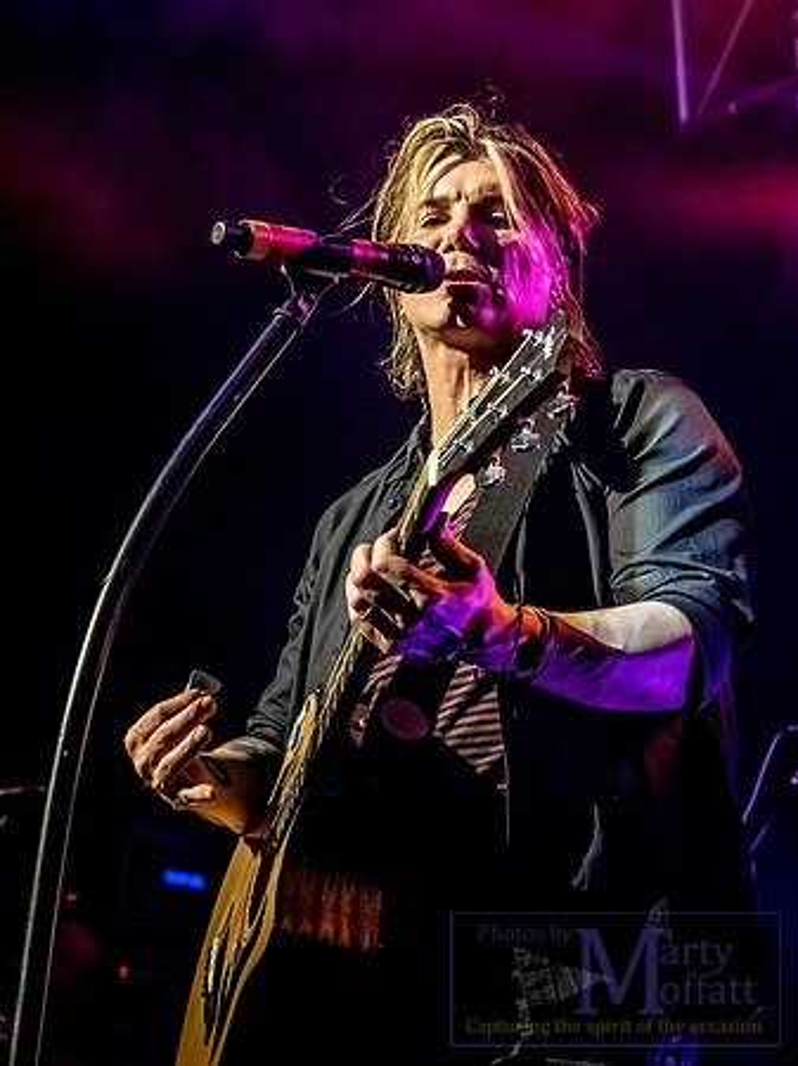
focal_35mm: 85
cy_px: 533
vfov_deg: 22.9
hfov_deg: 17.3
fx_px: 2628
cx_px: 369
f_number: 3.5
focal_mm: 32
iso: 1600
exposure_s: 1/250
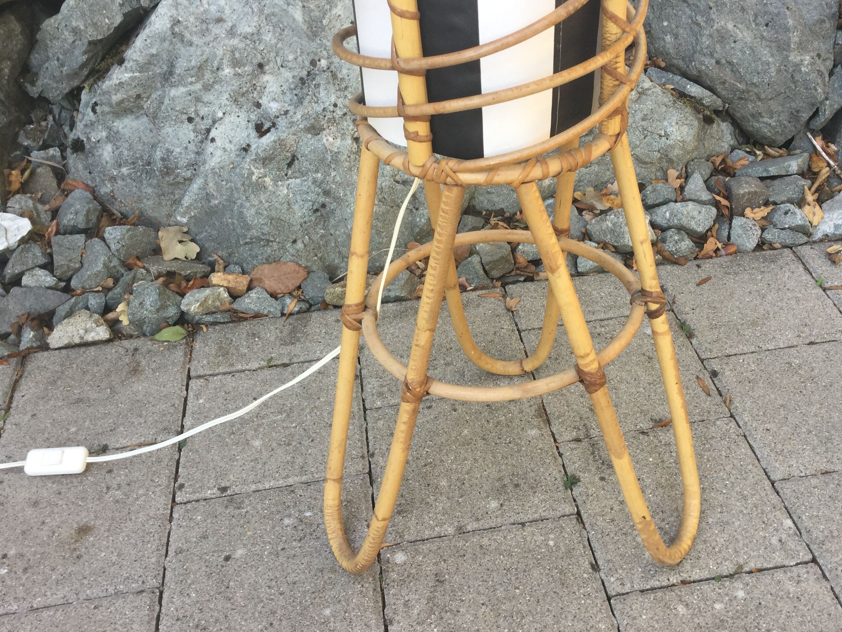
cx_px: 494
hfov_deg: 47.7
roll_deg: -2.3
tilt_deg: -35.4
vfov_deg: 36.8
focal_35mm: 39
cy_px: 301
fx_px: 949
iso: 32
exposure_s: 1/50
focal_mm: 3.3
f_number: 2.4
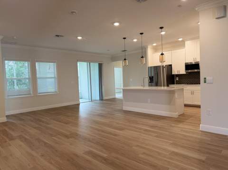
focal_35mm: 24
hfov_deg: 71.7
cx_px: 114
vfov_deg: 56.7
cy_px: 85
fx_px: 158
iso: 125
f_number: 1.78
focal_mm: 6.76
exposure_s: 1/120
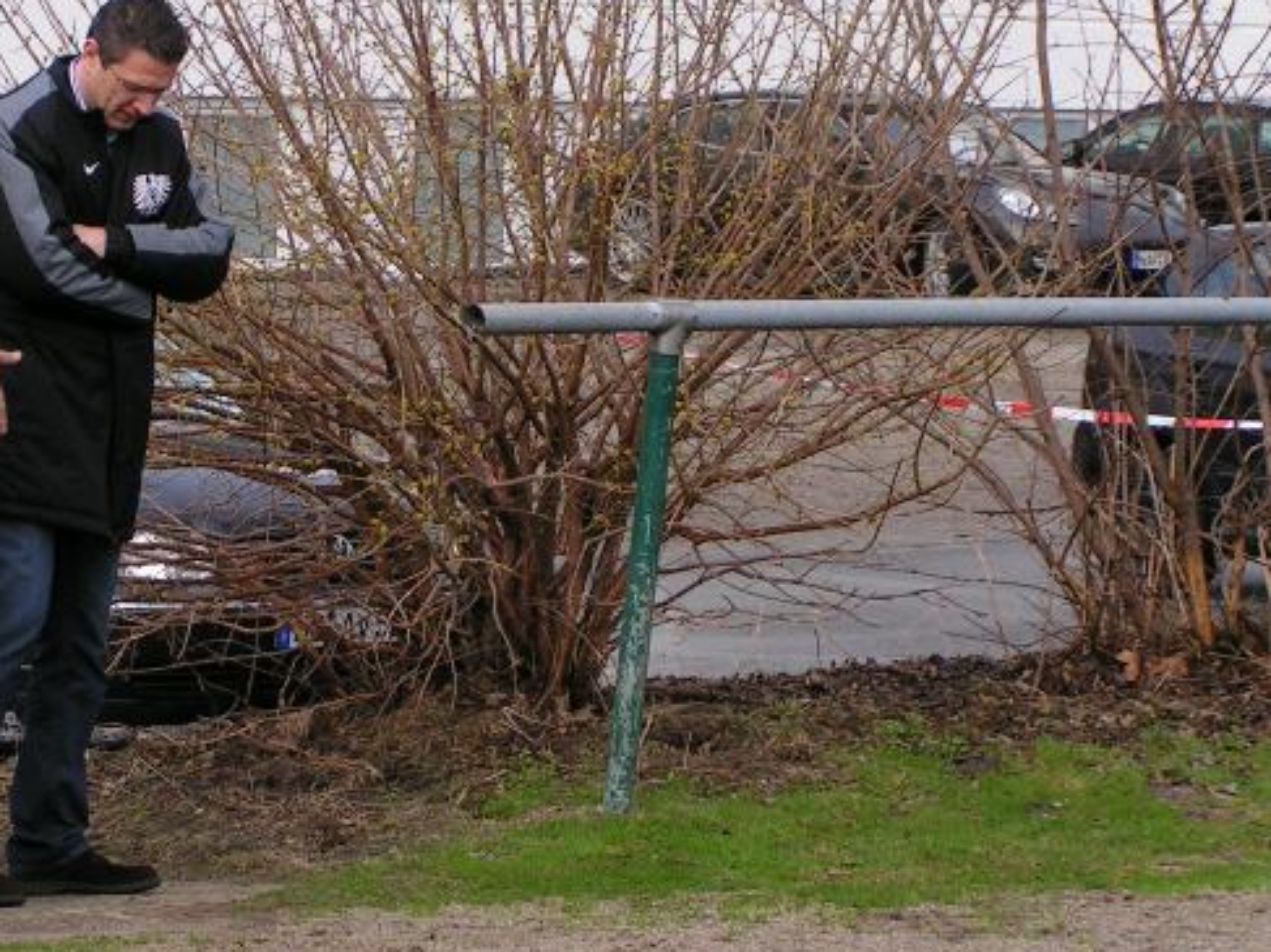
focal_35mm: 156
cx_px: 397
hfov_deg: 12.6
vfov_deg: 9.5
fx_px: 5726
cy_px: 308
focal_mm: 14.5
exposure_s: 1/200
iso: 50
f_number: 5
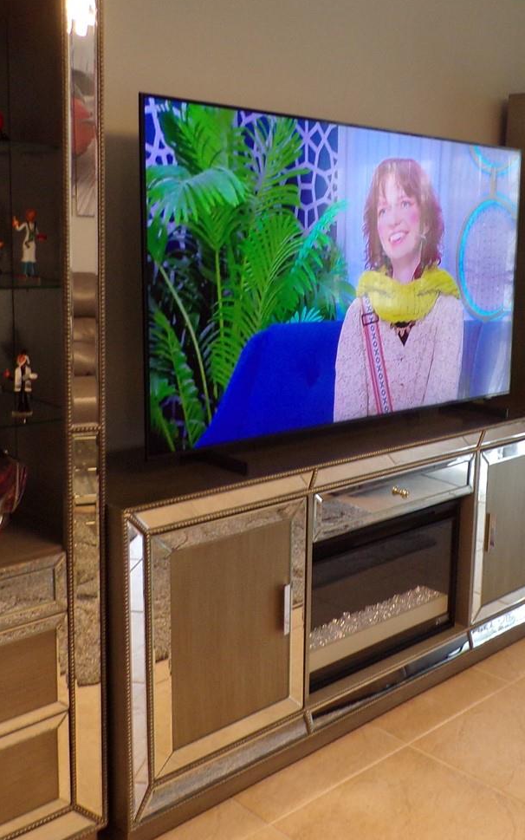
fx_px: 961
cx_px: 414
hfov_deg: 29.9
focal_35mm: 42
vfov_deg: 47.1
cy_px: 375
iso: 175
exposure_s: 1/34
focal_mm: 4.3
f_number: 3
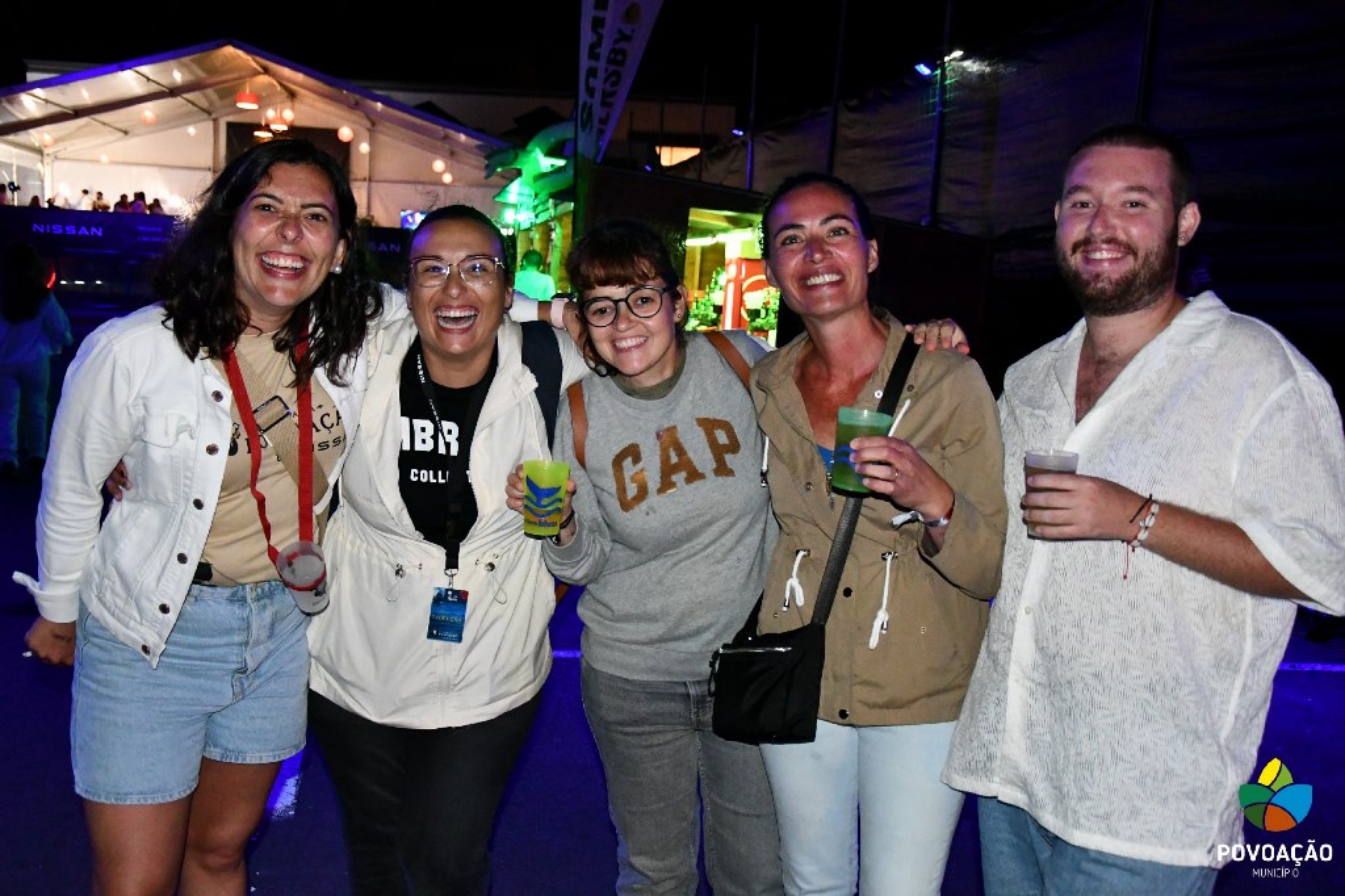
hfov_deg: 53.1
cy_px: 448
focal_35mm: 36
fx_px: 1344
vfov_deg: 36.8
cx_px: 672
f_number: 3.8
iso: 6400
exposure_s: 1/60
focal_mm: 24
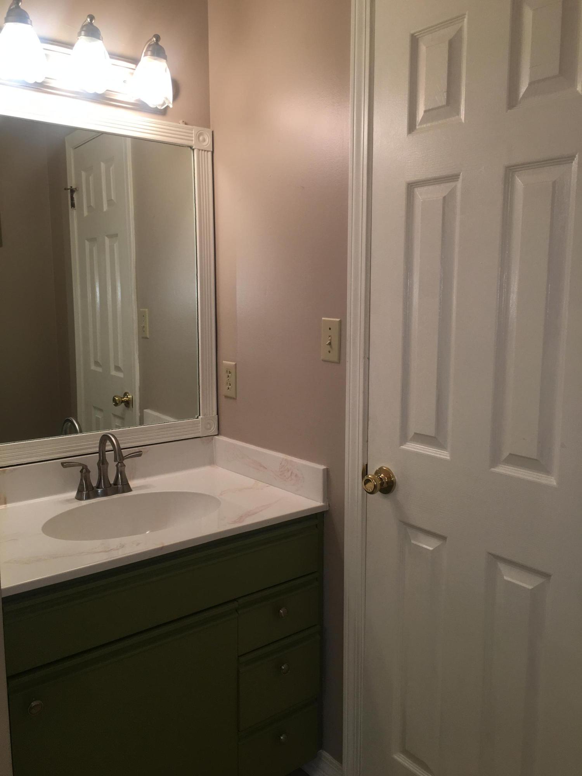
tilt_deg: -6.7
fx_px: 650
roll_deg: -0.6
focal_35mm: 29
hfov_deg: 48.2
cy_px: 388
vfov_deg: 61.7
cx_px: 291
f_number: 2.2
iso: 25
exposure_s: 1/30
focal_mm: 4.15
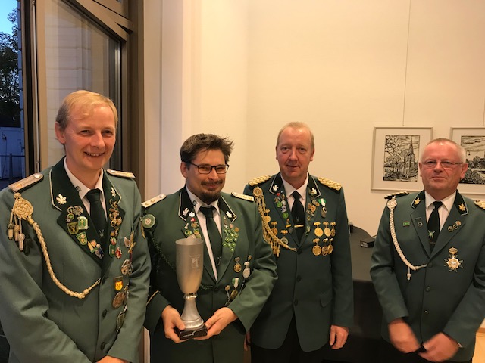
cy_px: 182
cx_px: 242
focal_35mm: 28
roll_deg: -0.9
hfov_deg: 63.4
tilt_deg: -4.9
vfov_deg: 49.7
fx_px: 392
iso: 40
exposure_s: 1/20
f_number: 1.8
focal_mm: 3.99
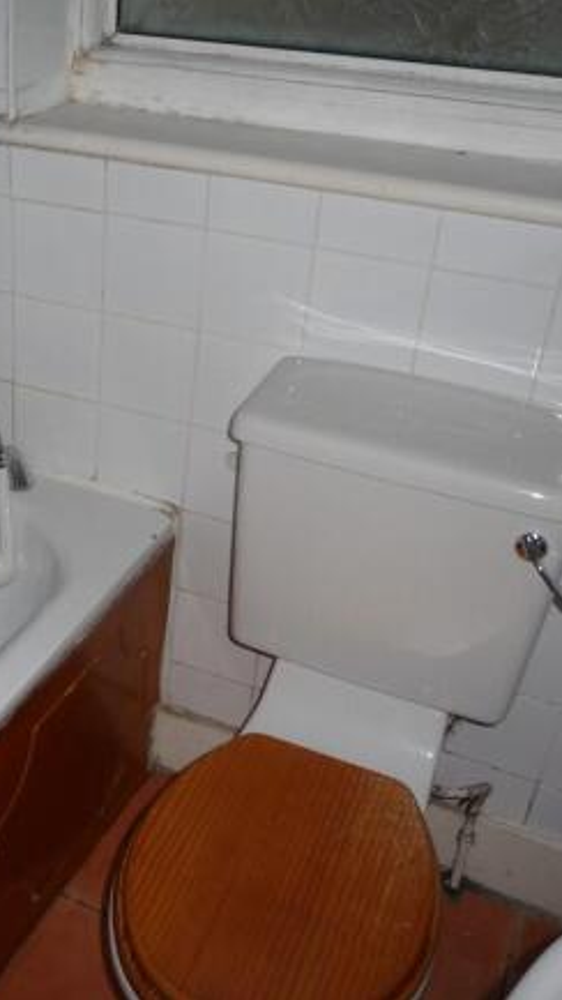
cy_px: 499
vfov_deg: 49.4
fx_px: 1087
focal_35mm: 41
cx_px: 54
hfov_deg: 27.9
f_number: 3.3
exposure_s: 1/30
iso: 100
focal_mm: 4.7
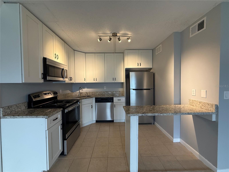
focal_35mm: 14
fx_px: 93
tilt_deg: -2.0
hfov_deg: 102.1
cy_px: 86
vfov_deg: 85.7
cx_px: 114
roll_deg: +0.3
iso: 250
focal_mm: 2.22
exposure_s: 1/120
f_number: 2.2
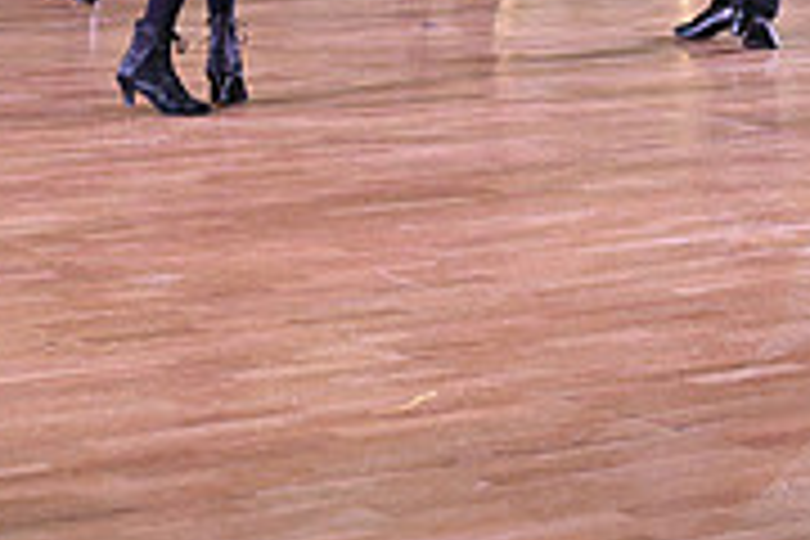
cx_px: 734
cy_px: -317
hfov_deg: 13.1
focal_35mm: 155
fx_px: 3487
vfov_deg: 8.6
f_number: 5.6
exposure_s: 1/320
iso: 6400
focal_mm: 48
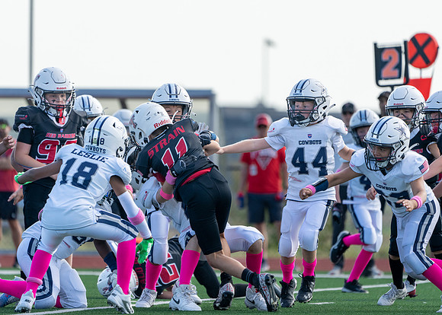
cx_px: 222
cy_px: 157
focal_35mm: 419
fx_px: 5263
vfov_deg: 3.4
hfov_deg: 4.8
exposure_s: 1/1250
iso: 500
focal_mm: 397
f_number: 5.6
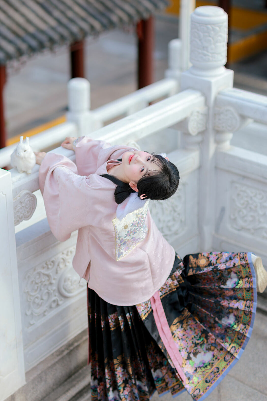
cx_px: 134
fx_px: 957
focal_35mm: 86
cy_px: 200
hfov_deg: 15.9
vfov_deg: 23.6
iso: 100
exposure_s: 1/1250
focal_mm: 85
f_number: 2.2
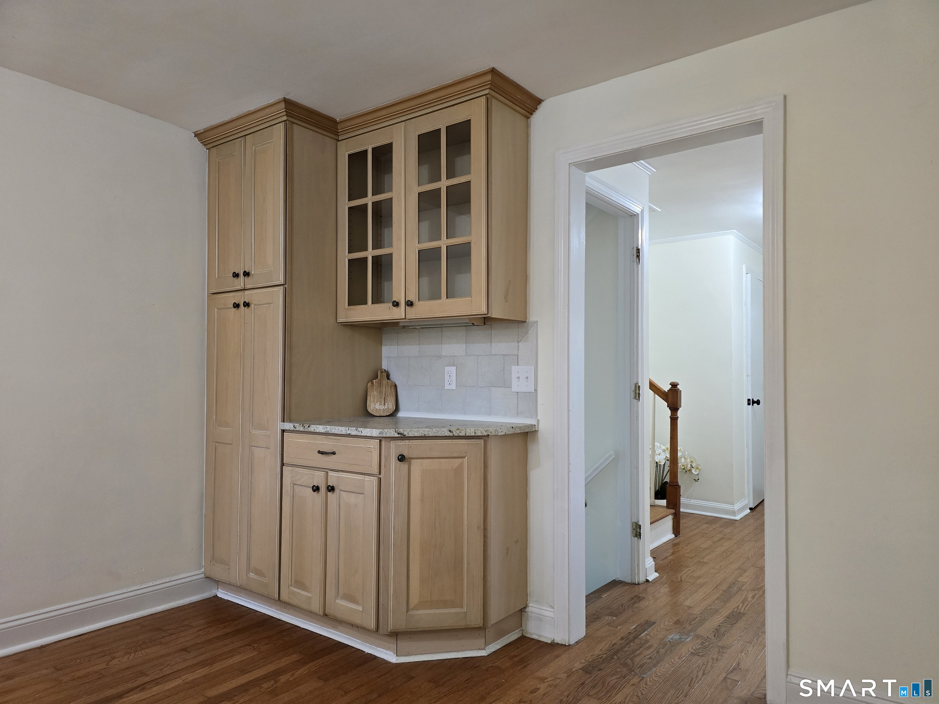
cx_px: 470
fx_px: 624
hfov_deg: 73.9
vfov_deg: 58.9
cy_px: 352
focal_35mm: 23
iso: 640
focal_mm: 6.3
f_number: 1.7
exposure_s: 1/120
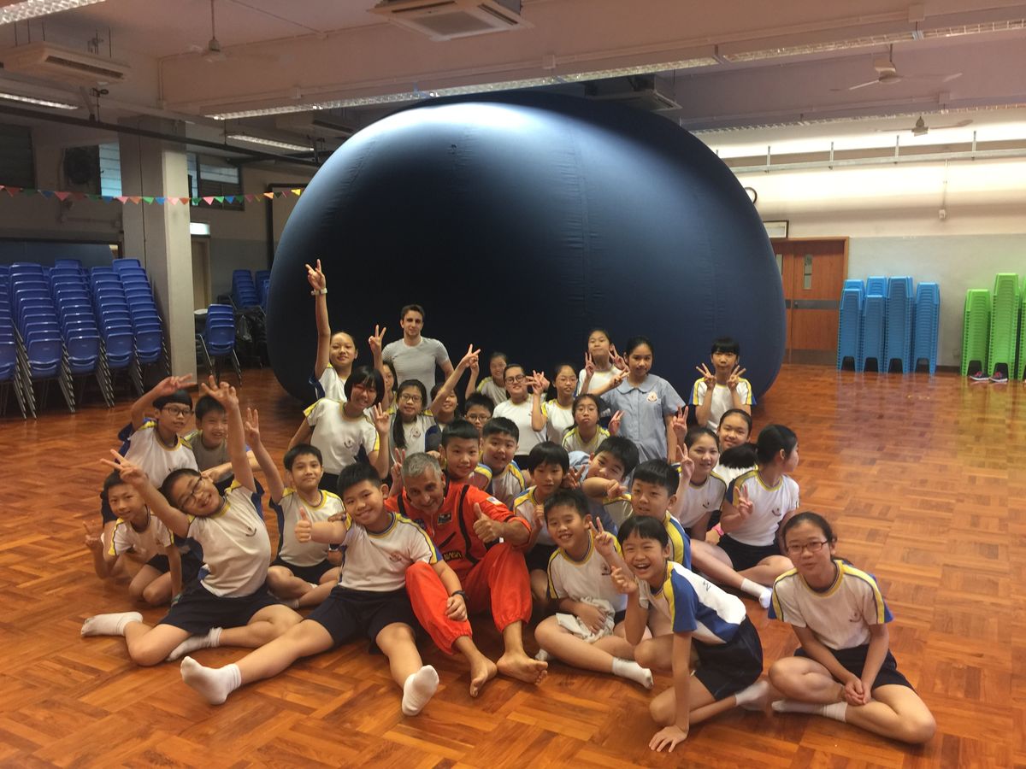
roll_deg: -1.0
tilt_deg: -6.4
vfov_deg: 48.2
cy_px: 384
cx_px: 513
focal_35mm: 29
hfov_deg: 61.7
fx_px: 860
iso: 50
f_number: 2.2
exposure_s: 1/17
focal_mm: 4.15
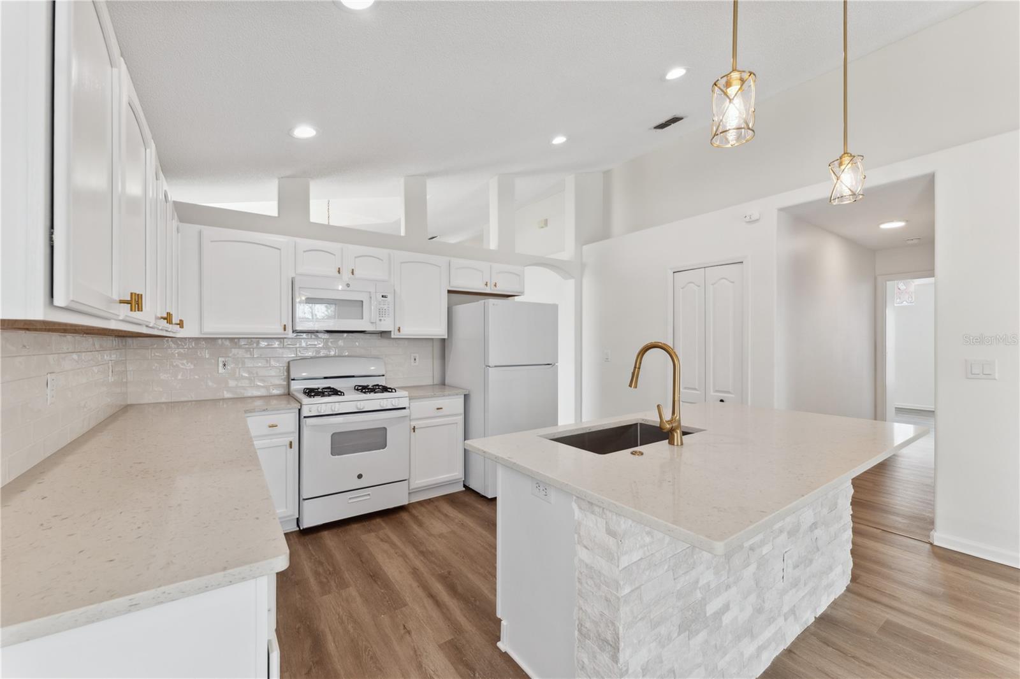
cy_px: 340
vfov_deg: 81.2
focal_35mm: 14
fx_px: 397
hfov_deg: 104.3
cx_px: 510
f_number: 8
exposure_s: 1/13
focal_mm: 14
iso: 400
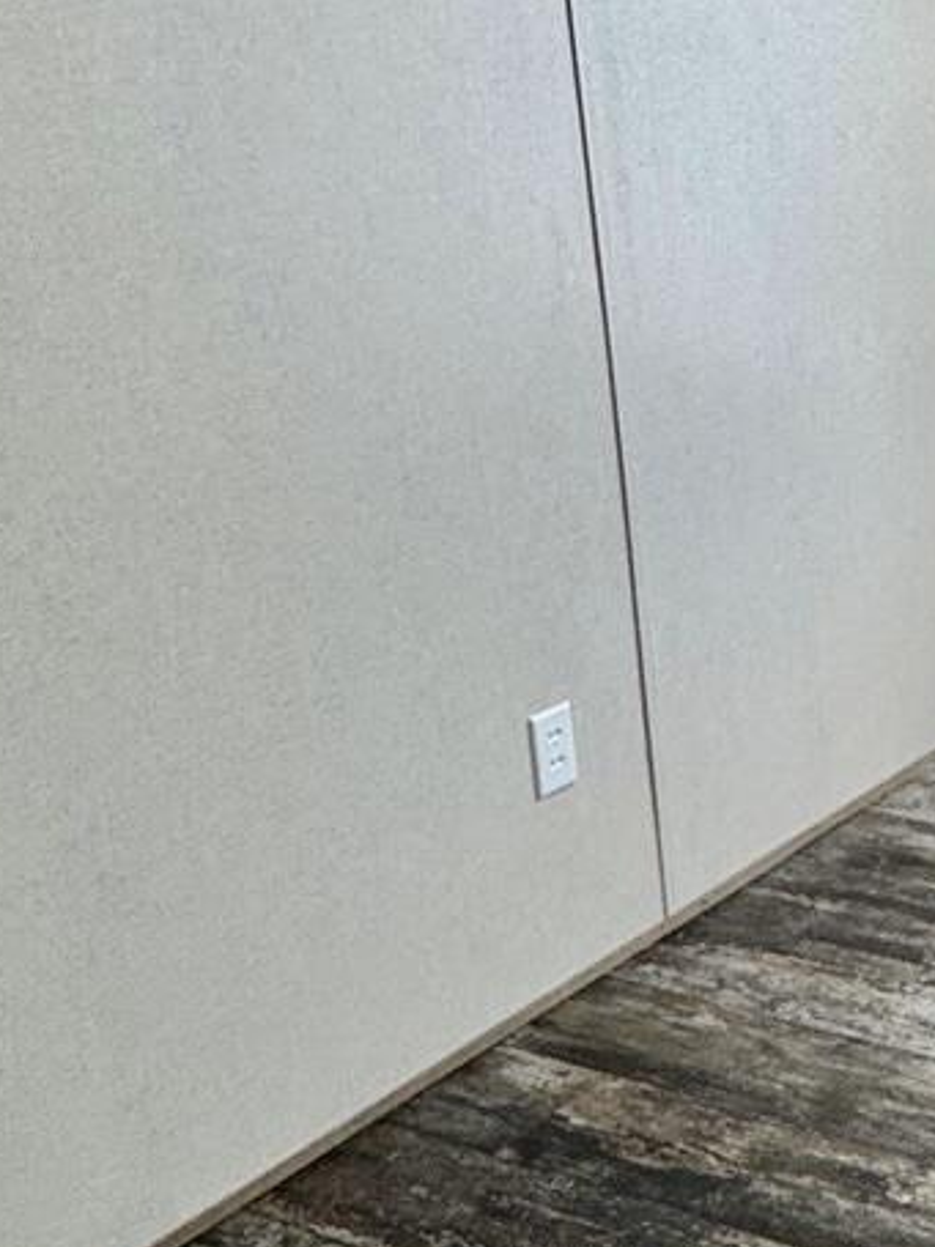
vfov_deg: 30.7
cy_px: 587
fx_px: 2270
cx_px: 1275
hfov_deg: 20.8
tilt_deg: -17.7
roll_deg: +0.3
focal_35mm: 63
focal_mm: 2.22
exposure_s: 1/106
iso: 40
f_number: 2.2
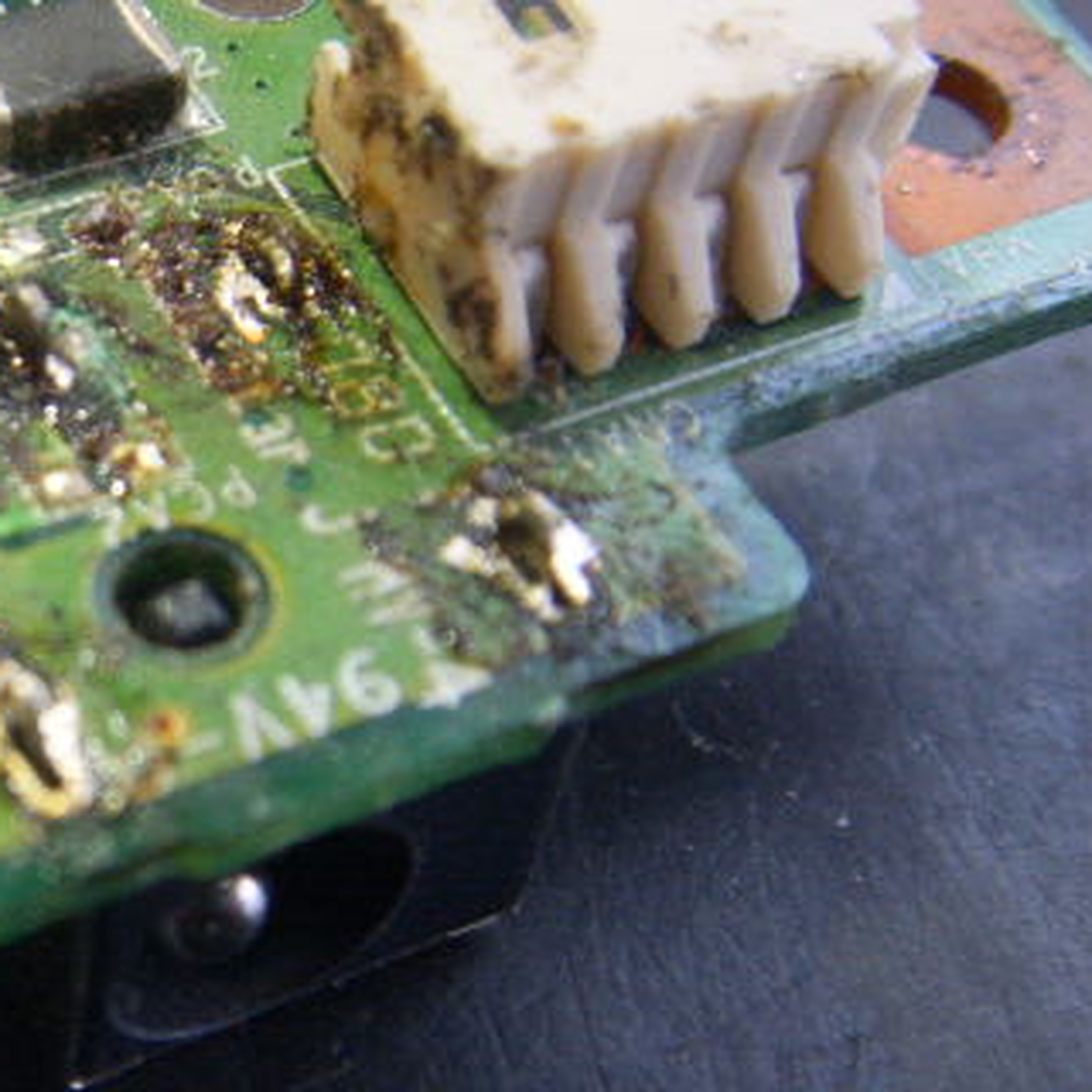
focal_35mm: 69
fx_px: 2463
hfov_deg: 24.0
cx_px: 10
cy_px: 655
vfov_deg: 25.0
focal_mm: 6.6
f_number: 3.5
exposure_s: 1/10
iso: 152
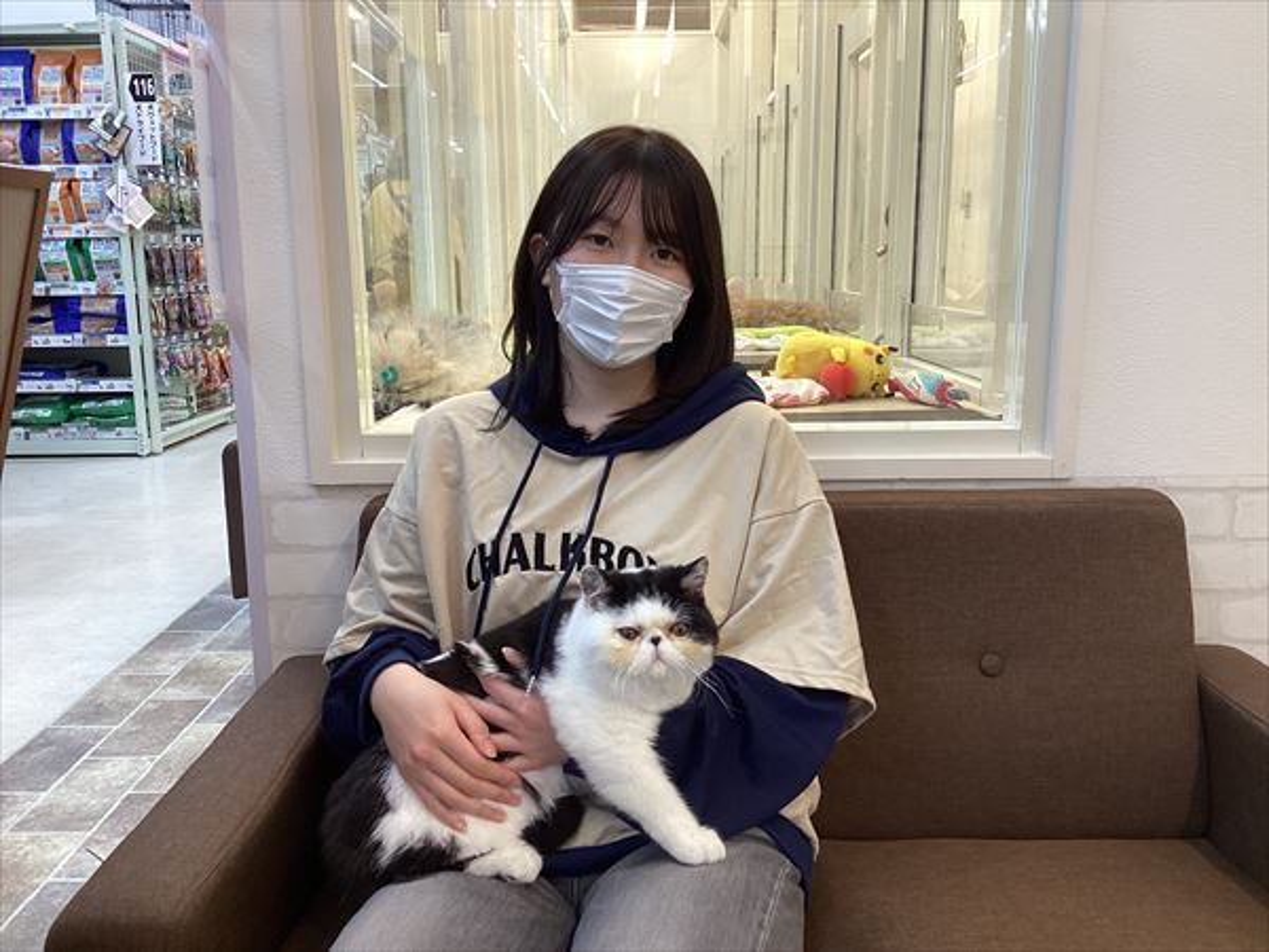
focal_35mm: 31
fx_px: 1136
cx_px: 634
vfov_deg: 45.4
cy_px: 476
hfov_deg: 58.4
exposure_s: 1/60
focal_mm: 3.3
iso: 80
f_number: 2.4
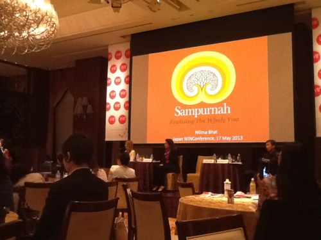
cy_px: 120
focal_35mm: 44
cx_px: 160
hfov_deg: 42.9
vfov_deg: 32.9
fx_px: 408
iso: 320
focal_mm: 2.03
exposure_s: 1/20
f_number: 2.4
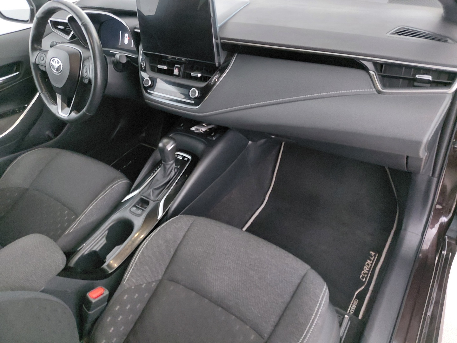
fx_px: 330
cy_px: 172
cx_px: 228
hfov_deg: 69.4
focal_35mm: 25
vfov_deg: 54.9
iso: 1000
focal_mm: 4.69
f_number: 1.8
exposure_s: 1/25
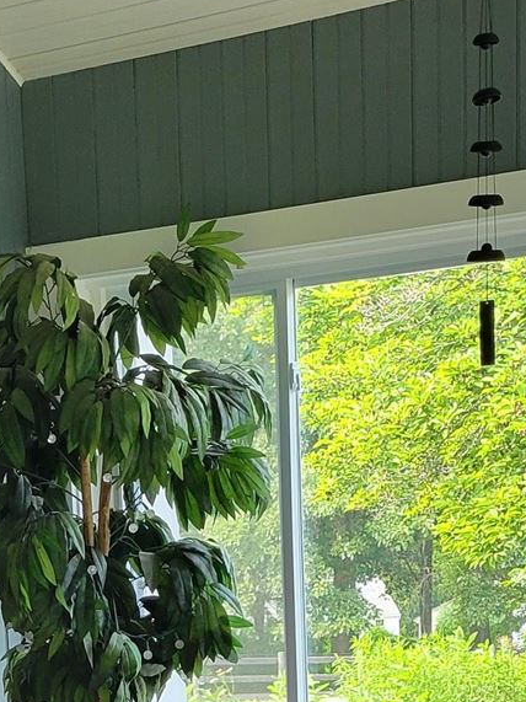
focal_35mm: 105
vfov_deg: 17.5
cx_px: 5
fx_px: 2128
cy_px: 931
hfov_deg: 13.9
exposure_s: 1/120
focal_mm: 5.4
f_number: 1.8
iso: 125
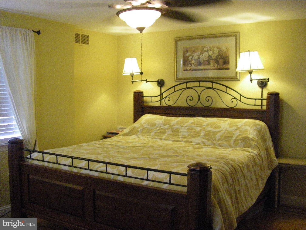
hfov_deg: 49.0
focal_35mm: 38
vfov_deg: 37.7
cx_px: 153
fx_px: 336
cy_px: 115
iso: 800
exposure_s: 1/25
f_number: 3.5
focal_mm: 6.3
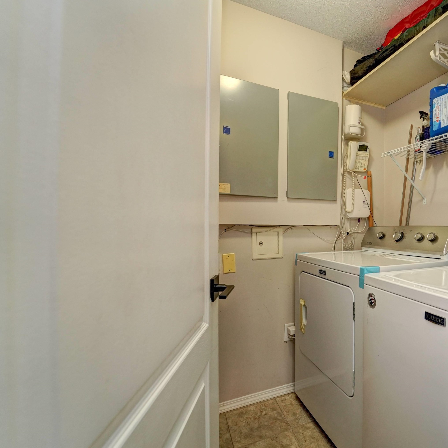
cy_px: 225
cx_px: 328
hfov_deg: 75.7
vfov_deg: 80.7
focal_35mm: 18
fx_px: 264
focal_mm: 14
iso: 800
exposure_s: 1/40
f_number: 5
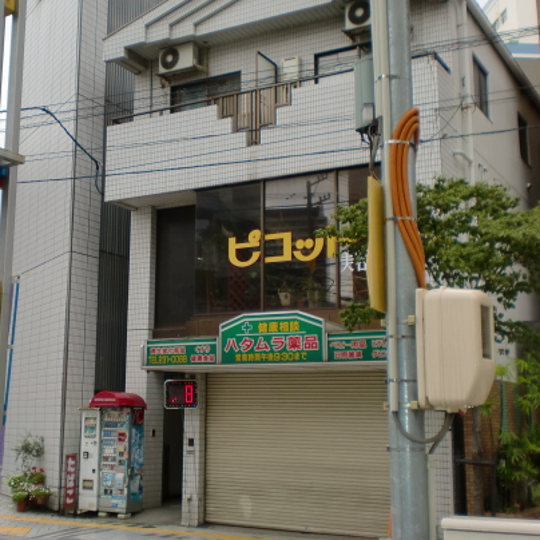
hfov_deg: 34.4
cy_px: 241
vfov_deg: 34.6
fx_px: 865
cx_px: 179
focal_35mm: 49
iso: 64
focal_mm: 6.3
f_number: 3.1
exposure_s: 1/125
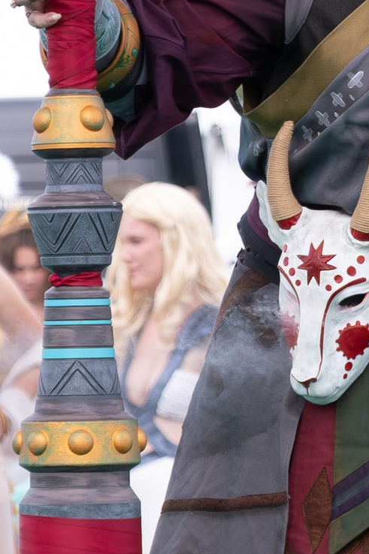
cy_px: 49
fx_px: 6641
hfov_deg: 3.2
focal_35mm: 432
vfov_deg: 4.8
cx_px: 397
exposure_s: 1/1000
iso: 320
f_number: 3.6
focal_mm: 55
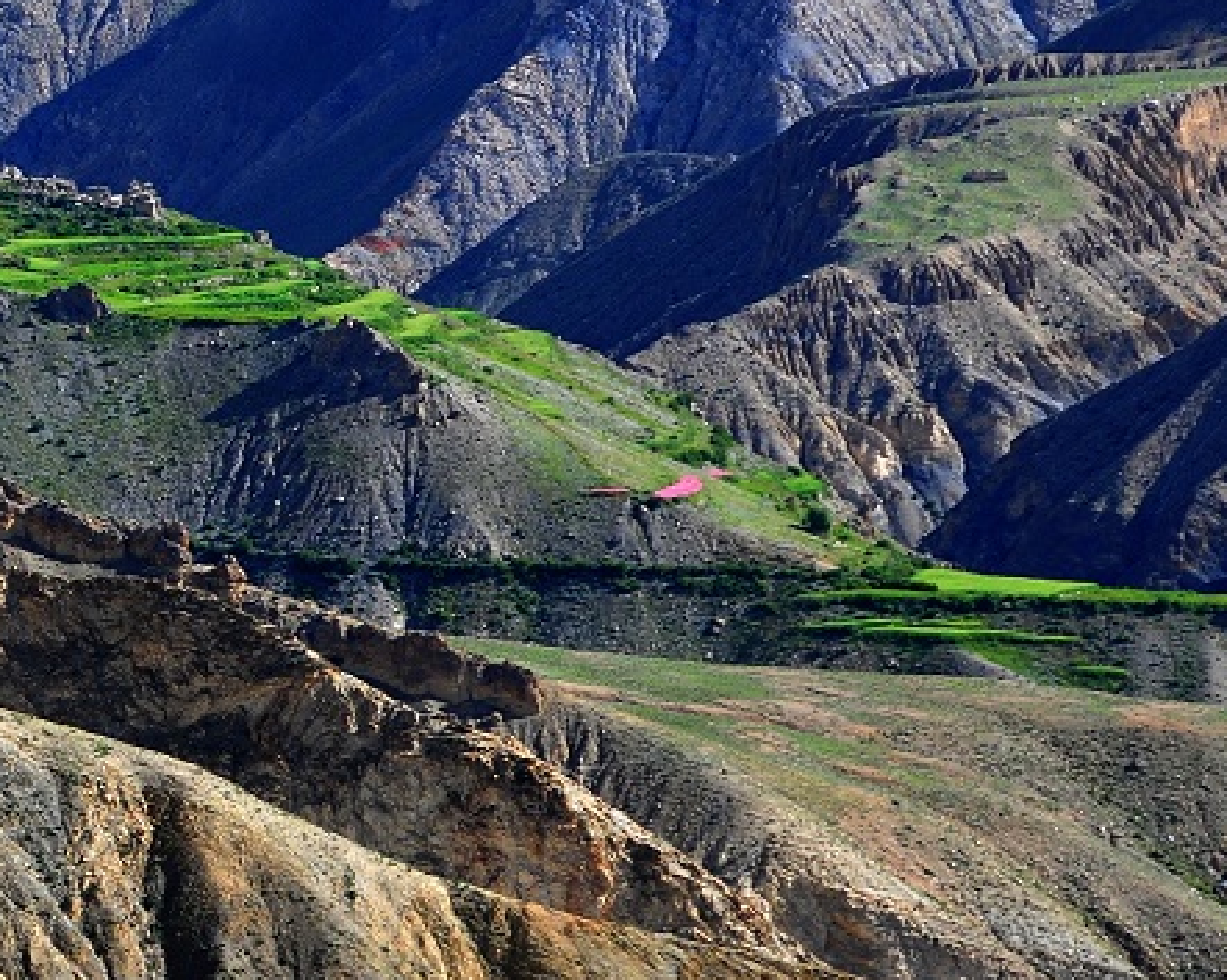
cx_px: -111
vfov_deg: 4.2
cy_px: 303
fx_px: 13246
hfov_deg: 5.3
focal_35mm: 365
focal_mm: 112
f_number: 8
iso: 200
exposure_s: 1/250
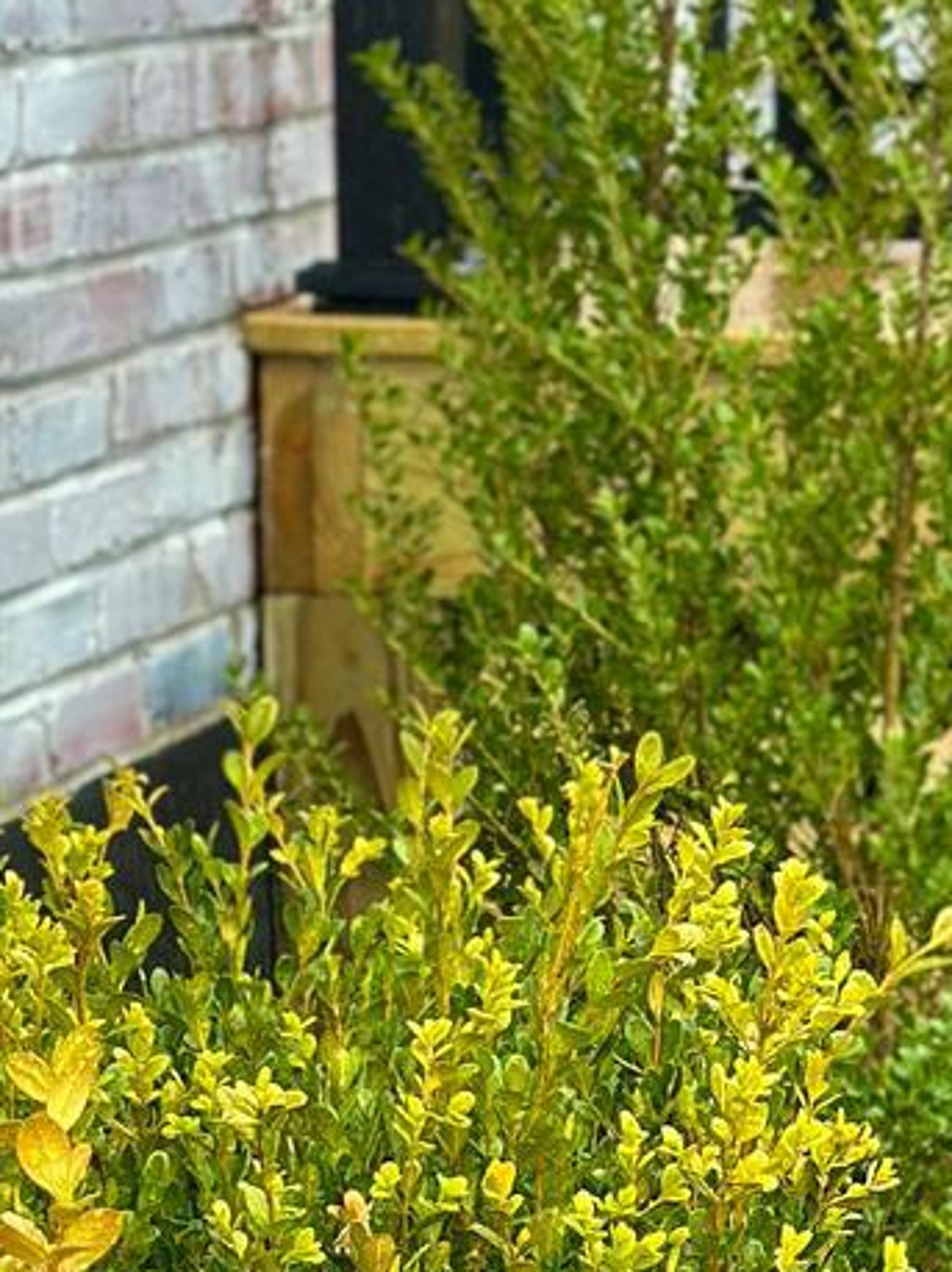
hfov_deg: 9.2
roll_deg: -2.2
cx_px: 619
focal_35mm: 161
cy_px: 1200
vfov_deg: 12.2
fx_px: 5909
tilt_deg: -12.9
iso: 80
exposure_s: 1/320
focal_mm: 6.86
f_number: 1.78
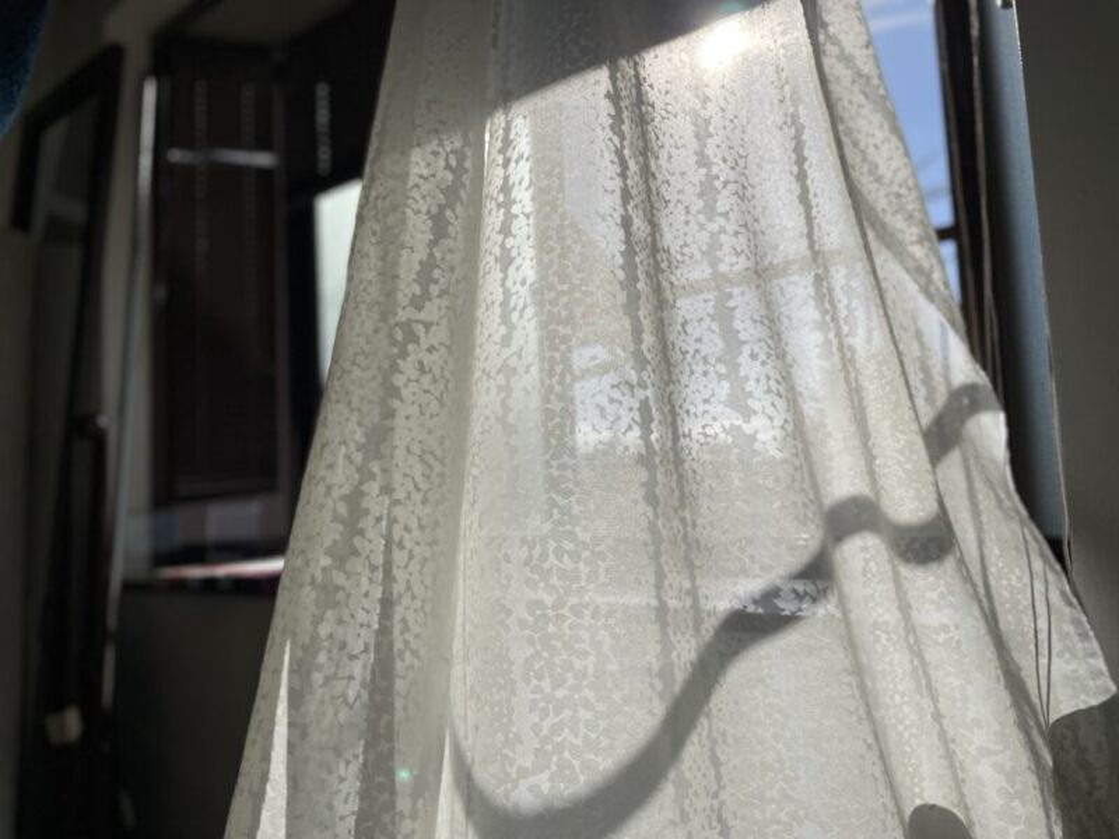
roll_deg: +2.7
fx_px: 840
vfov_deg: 53.1
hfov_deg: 67.3
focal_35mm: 26
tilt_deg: +5.2
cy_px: 420
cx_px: 560
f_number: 1.6
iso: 50
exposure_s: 1/13333
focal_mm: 4.2
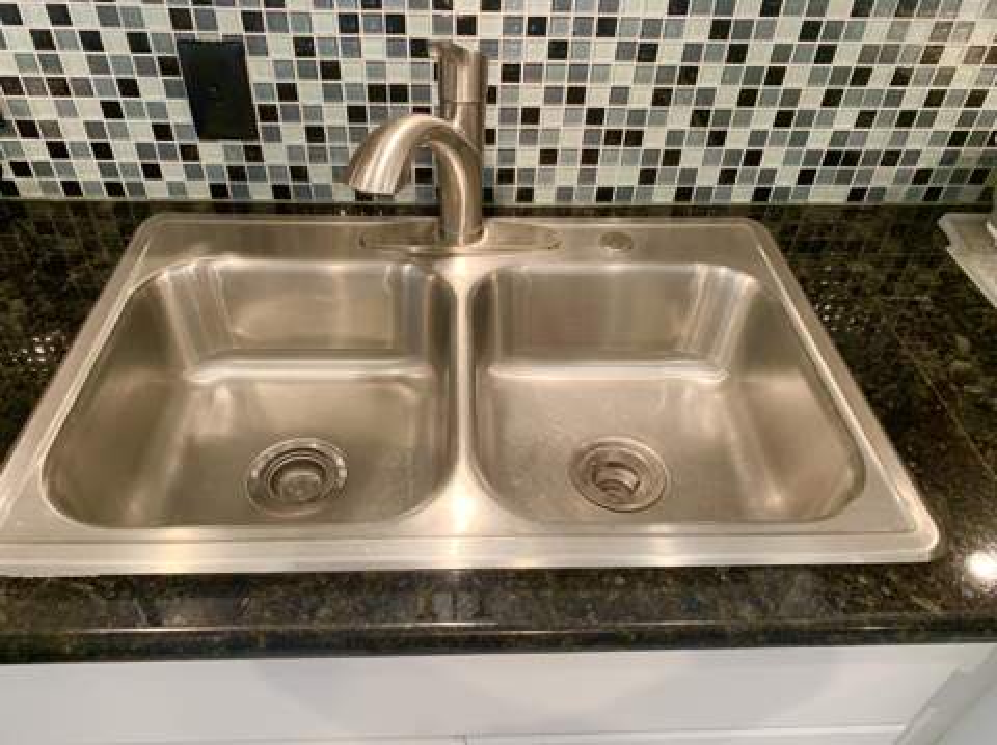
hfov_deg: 67.4
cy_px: 372
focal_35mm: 26
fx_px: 748
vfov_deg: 53.0
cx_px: 498
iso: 160
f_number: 1.8
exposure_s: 1/60
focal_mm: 4.25
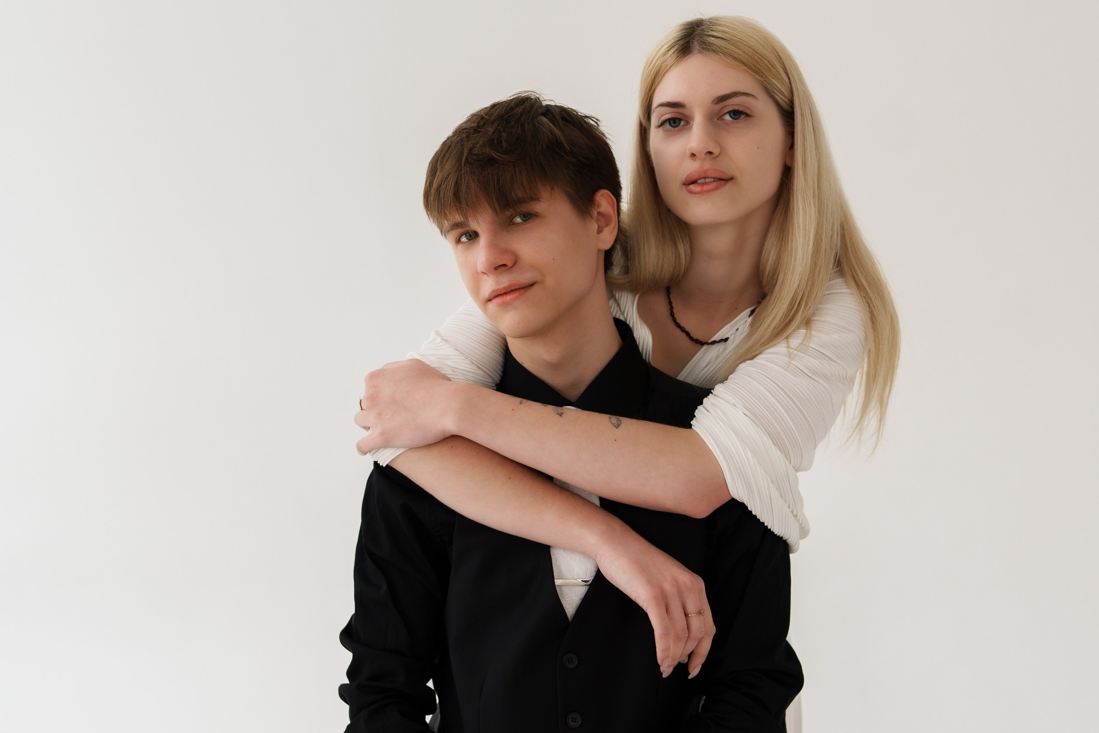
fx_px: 1587
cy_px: 366
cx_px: 550
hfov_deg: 38.2
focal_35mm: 52
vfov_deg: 26.0
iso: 250
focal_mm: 35
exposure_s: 1/200
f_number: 2.8
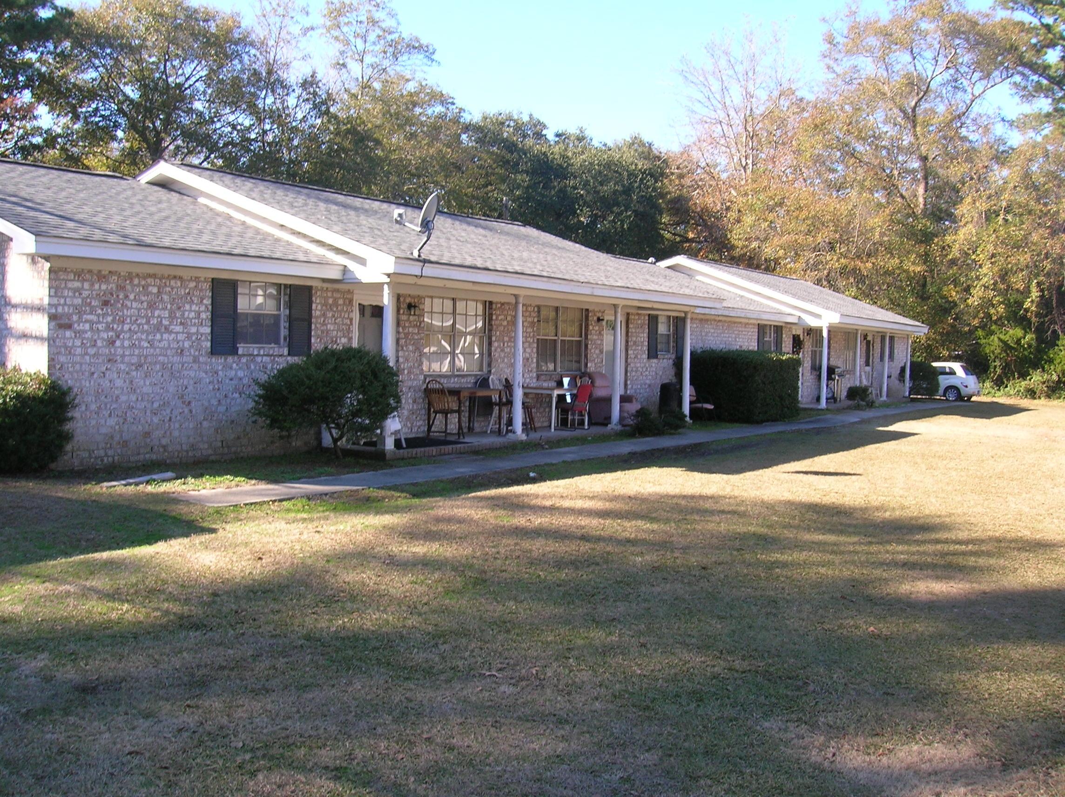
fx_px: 1045
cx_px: 532
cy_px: 398
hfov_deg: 54.0
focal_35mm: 34
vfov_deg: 41.7
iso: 50
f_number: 4.9
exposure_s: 1/82.6
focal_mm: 5.7
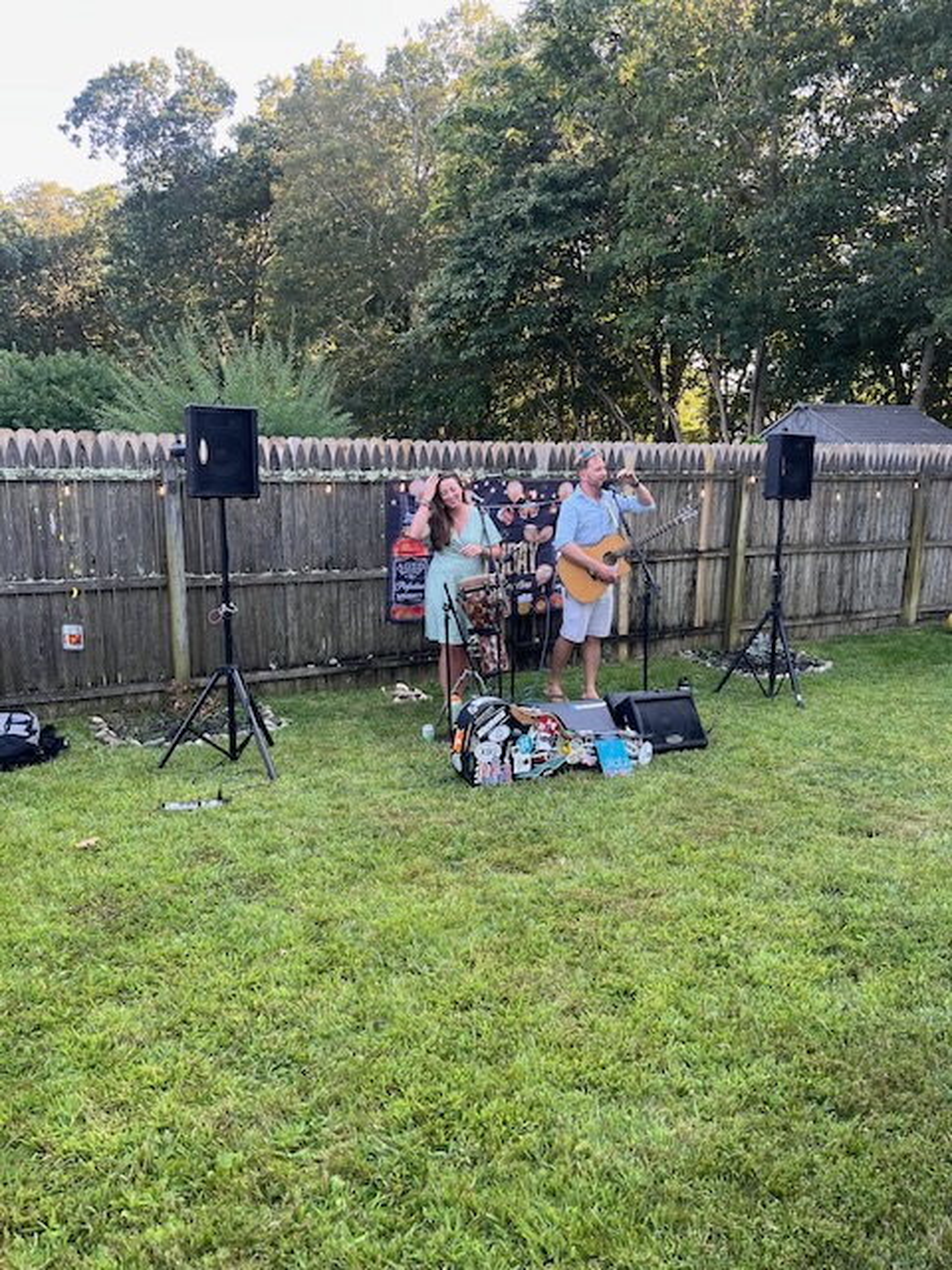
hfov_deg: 53.1
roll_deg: +1.5
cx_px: 476
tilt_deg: -12.8
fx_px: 953
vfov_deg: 67.3
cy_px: 635
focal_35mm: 26
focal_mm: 5.1
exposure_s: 1/122
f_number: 1.6
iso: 40
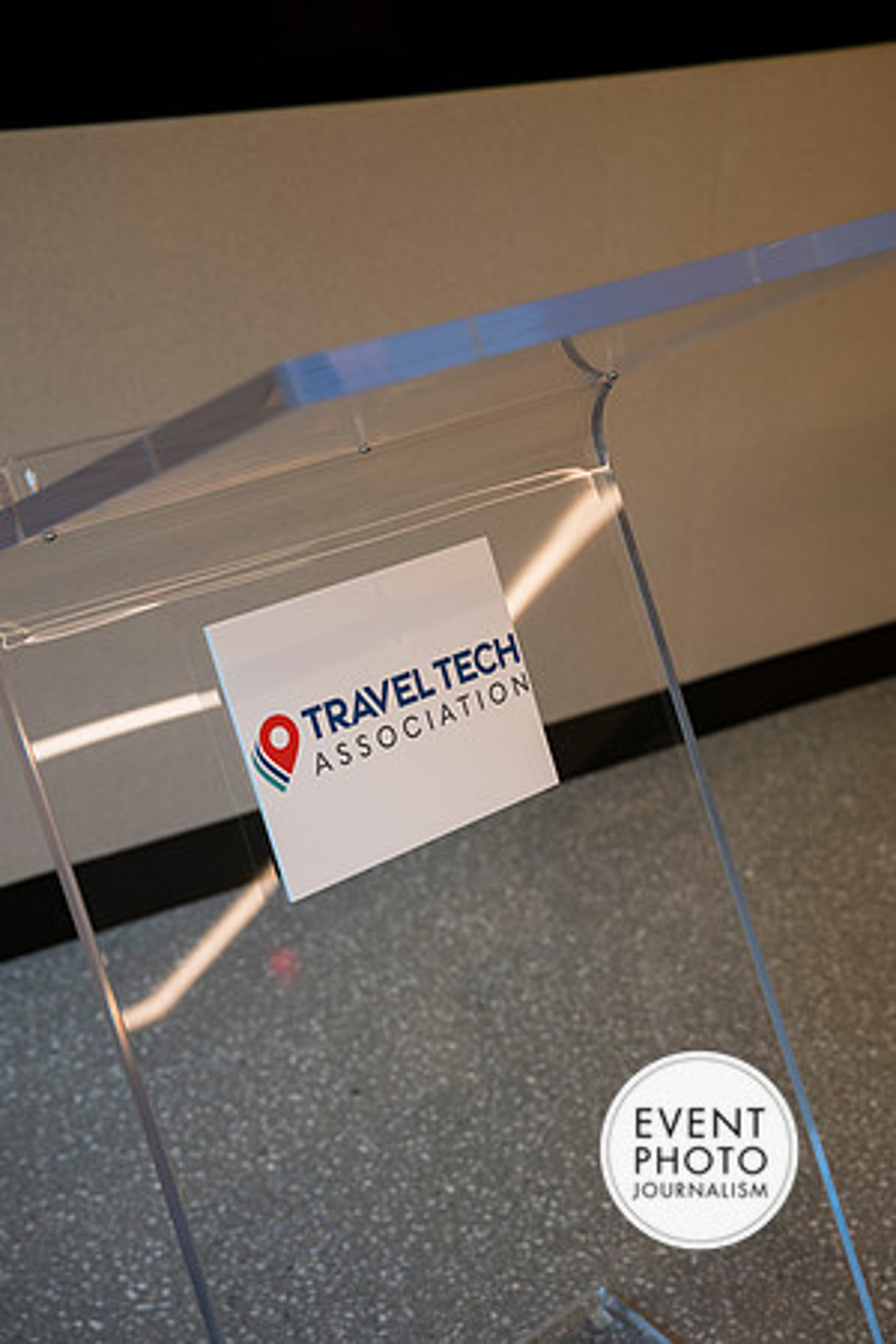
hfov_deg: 28.6
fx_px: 1755
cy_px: 672
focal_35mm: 47
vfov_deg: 41.9
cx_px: 448
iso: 280
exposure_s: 1/200
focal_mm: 47
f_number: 3.2
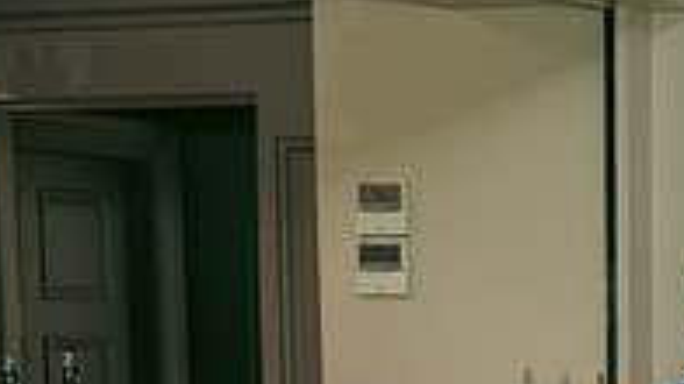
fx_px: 2248
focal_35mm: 124
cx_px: 796
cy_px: 588
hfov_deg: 16.6
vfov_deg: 9.5
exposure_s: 1/160
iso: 800
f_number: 3.5
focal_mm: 40
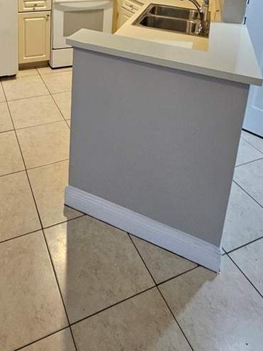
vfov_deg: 52.3
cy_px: 11
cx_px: 69
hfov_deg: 48.0
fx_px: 284
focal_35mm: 28
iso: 320
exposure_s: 1/60
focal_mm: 1.74
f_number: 2.2
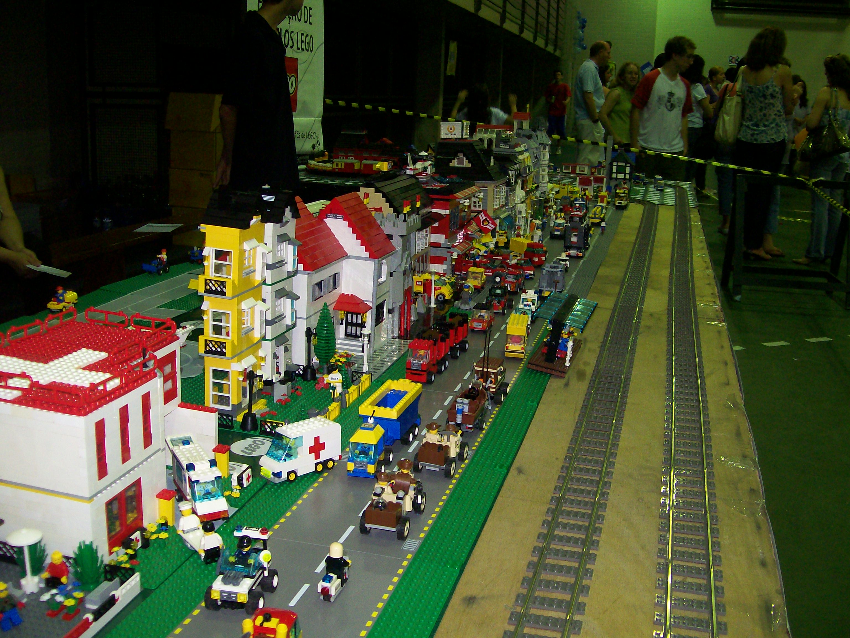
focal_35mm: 36
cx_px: 425
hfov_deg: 51.4
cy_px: 319
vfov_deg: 39.7
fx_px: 884
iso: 140
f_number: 2.7
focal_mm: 6
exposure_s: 1/64
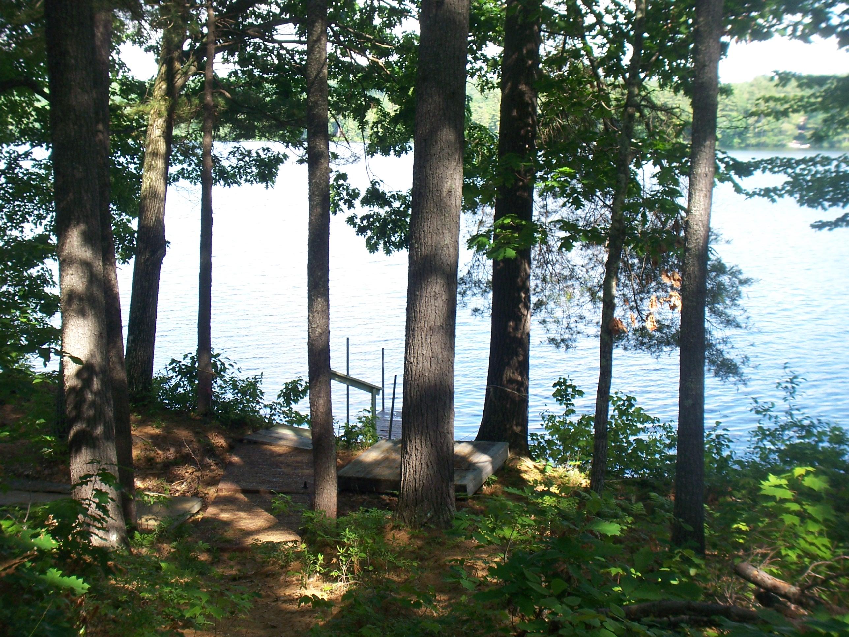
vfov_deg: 29.7
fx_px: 1202
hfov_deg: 38.9
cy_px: 318
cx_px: 424
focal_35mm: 49
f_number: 4
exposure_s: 1/80
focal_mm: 8
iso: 64
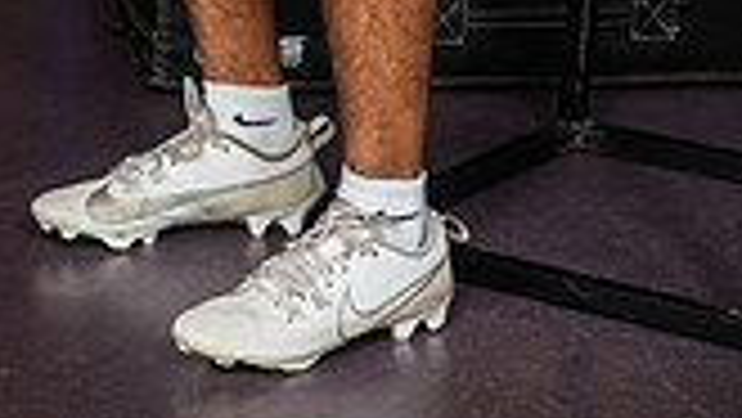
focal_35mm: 166
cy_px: -517
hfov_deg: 13.0
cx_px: 409
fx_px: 3268
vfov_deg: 7.0
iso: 800
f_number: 7.1
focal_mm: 58
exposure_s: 1/250
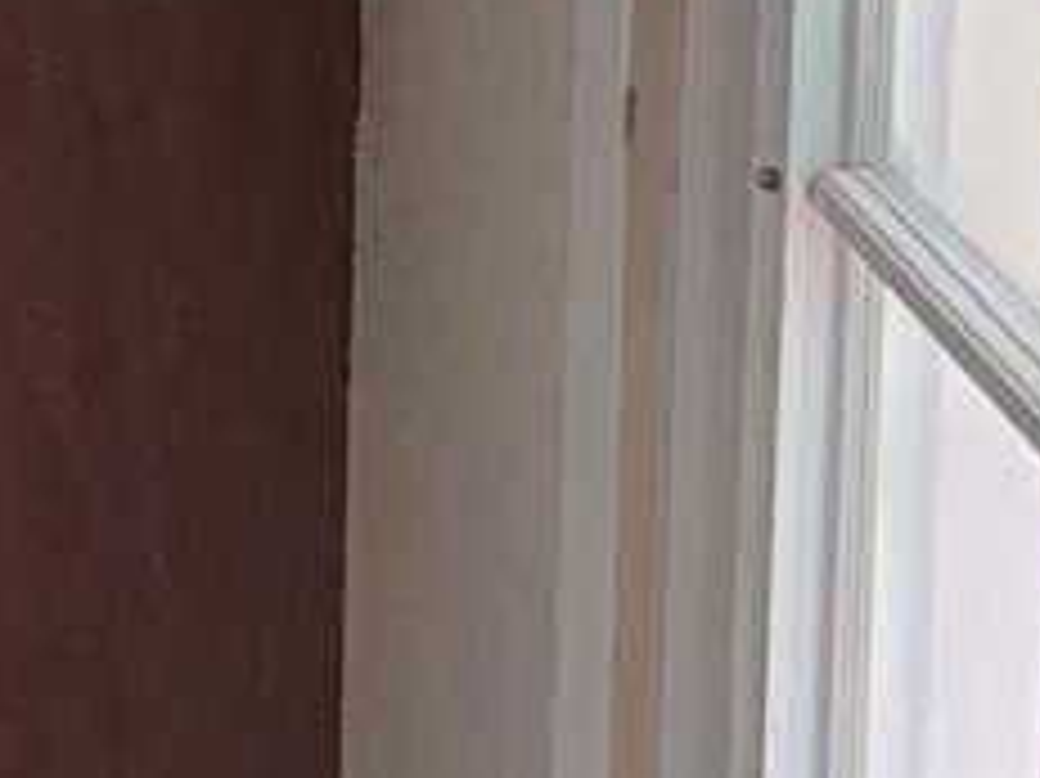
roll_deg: +0.3
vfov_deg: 7.9
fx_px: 5405
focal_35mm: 180
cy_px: -742
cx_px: -2134
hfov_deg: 8.9
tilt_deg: -5.5
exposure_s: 1/60
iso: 200
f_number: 1.6
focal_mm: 5.96
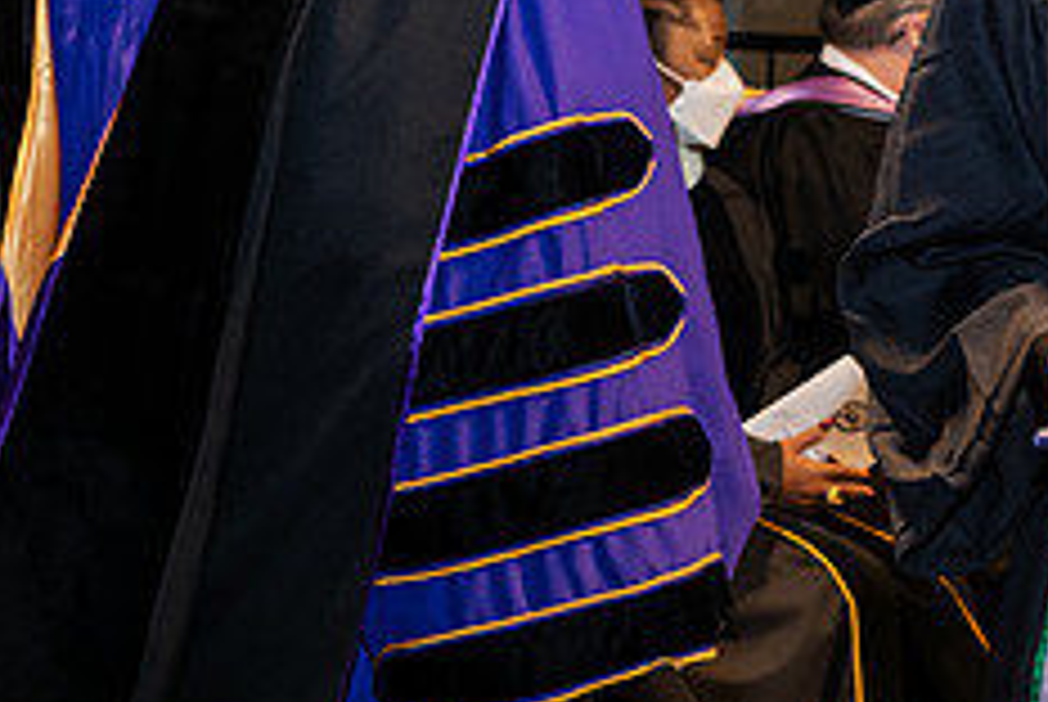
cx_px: 796
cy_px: -52
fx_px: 4780
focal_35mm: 164
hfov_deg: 12.5
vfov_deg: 8.3
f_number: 6.3
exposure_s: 1/200
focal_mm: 66
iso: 1600
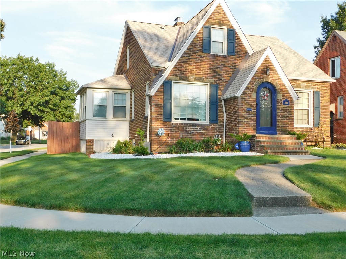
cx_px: 173
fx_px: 400
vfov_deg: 36.0
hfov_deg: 46.8
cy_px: 130
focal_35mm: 40
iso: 125
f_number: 3.6
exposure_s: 1/400
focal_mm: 7.1
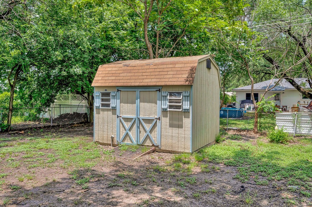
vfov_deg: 43.5
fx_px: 260
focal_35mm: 30
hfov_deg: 62.0
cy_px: 104
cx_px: 156
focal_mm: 30
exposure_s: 1/320
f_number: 8
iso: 100
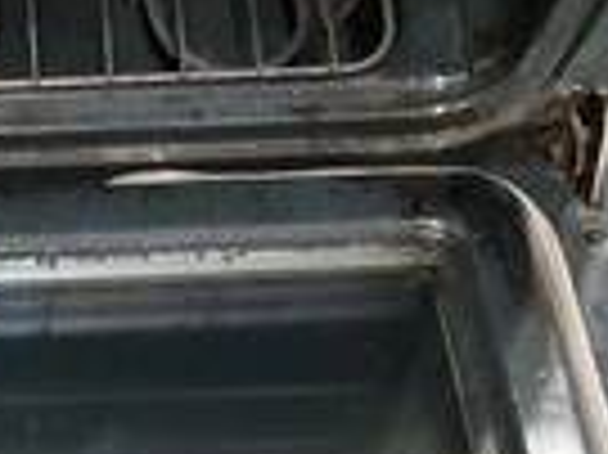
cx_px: -104
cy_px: 620
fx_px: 1509
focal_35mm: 86
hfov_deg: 21.3
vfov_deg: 16.1
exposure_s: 1/30
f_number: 1.8
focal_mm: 3
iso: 500
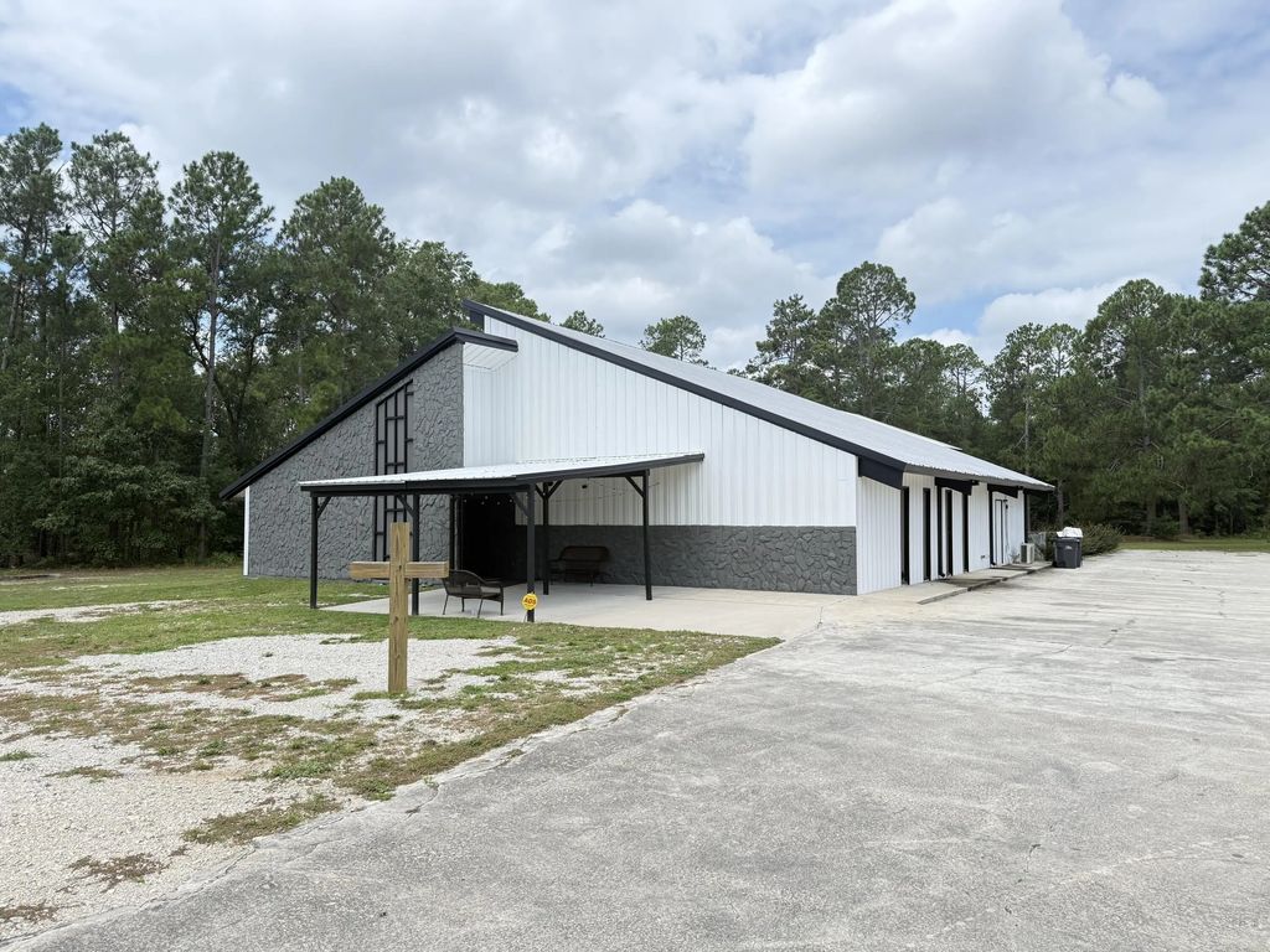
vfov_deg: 56.8
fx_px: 881
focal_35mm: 24
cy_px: 476
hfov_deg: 71.6
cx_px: 635
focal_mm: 6.76
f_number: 1.78
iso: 100
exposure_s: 1/3279
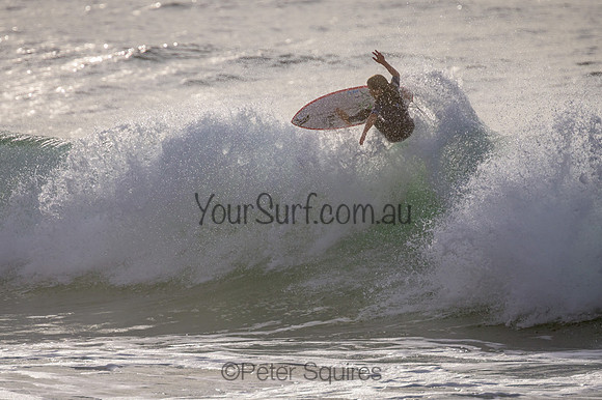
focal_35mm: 600
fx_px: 10027
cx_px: 301
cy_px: 200
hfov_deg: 3.4
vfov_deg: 2.3
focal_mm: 400
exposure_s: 1/2500
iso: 180
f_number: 5.6
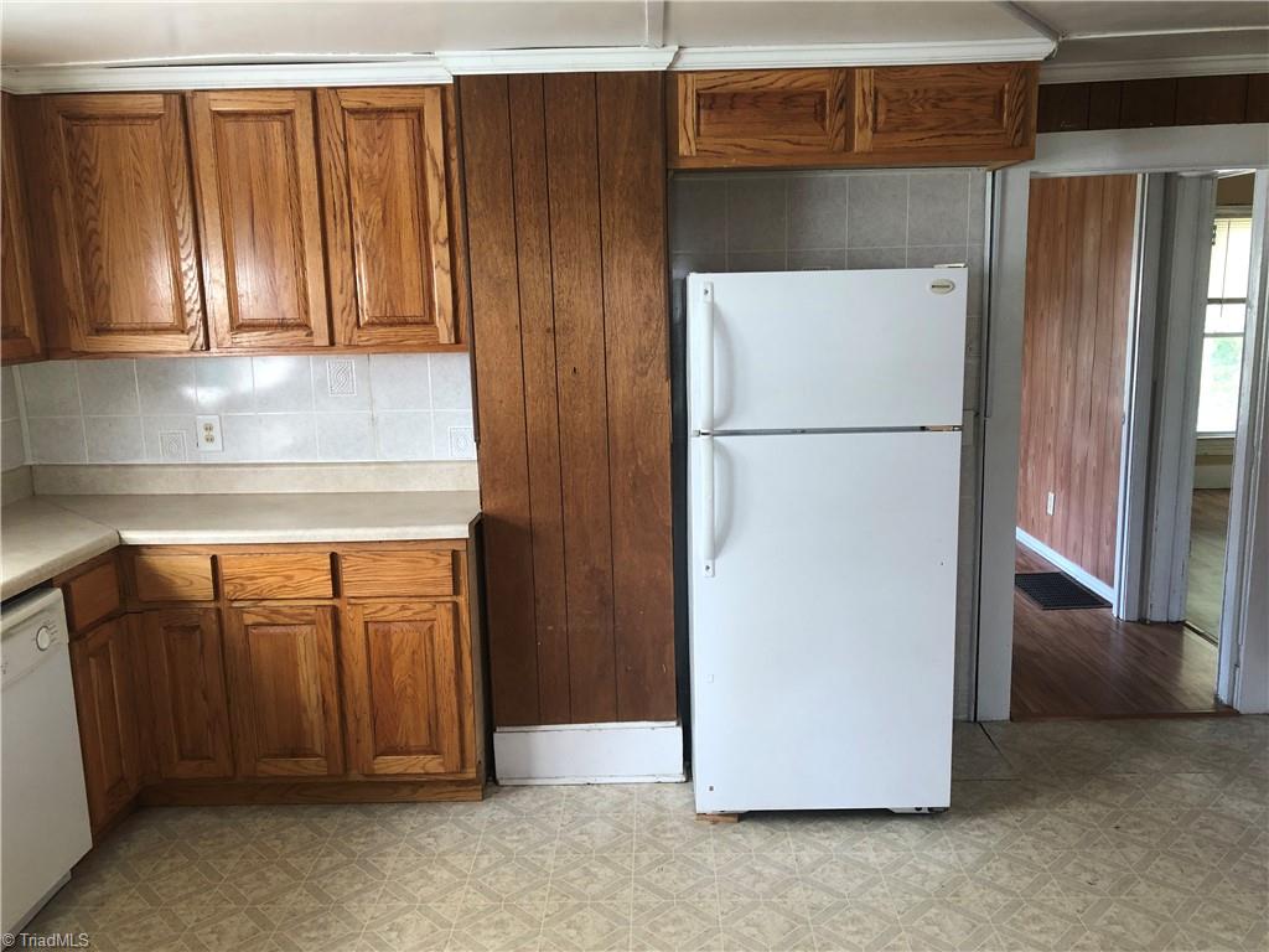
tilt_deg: -10.3
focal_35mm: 28
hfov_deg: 63.4
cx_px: 634
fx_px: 1026
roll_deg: +1.8
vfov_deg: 49.7
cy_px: 476
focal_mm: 3.99
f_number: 1.8
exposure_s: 1/20
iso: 40
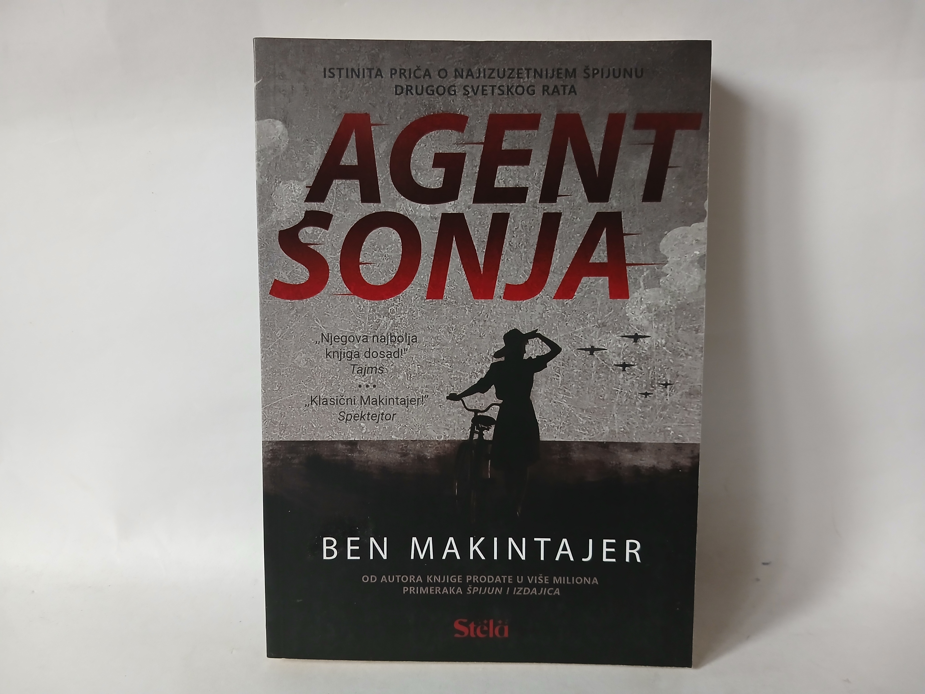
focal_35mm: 27
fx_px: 721
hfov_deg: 65.3
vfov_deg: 51.4
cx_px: 462
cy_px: 347
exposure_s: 1/50
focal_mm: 3.98
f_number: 1.8
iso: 250
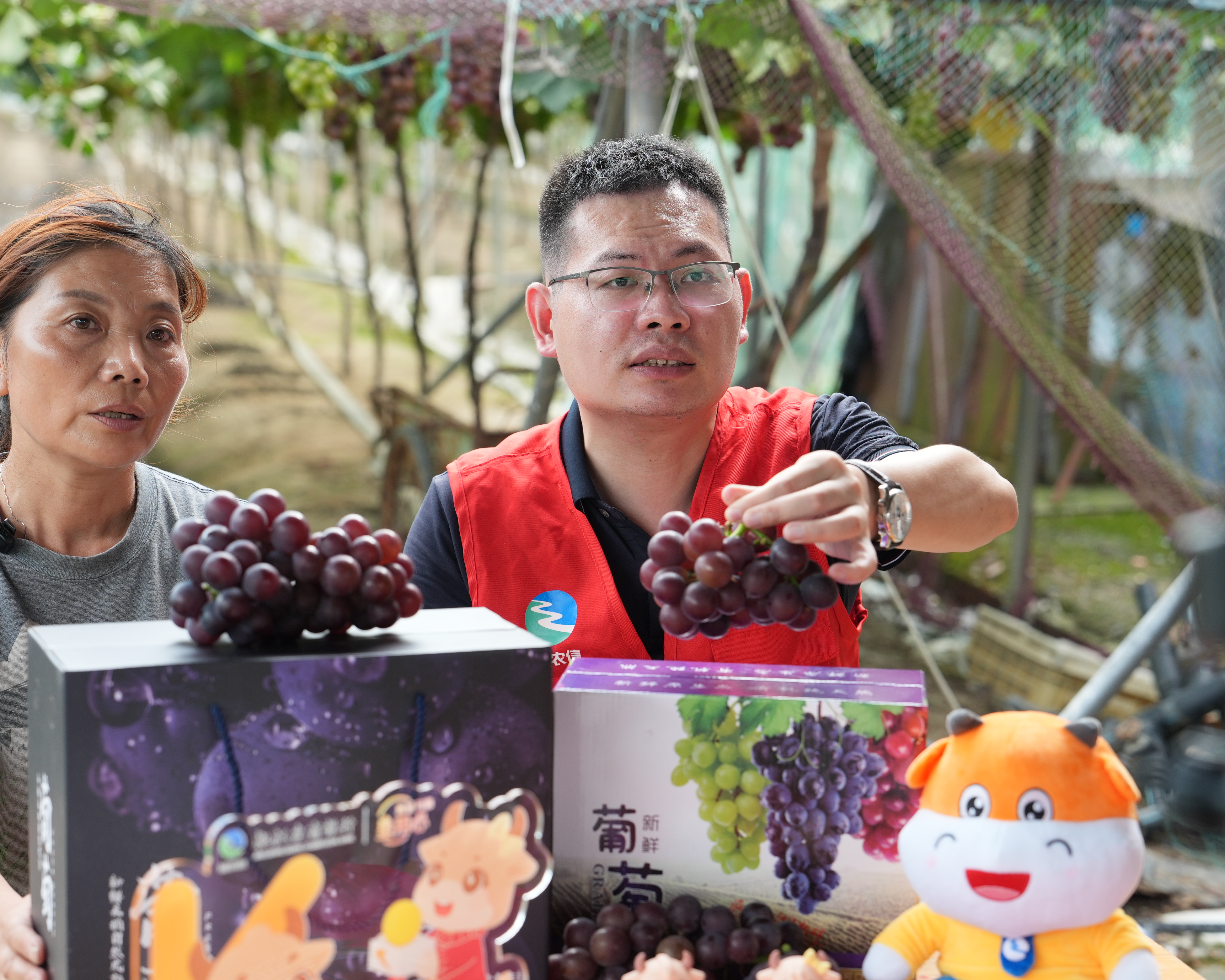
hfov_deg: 26.4
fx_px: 2610
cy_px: 615
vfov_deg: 21.2
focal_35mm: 72
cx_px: 639
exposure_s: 1/125
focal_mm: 48
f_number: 2.8
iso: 200
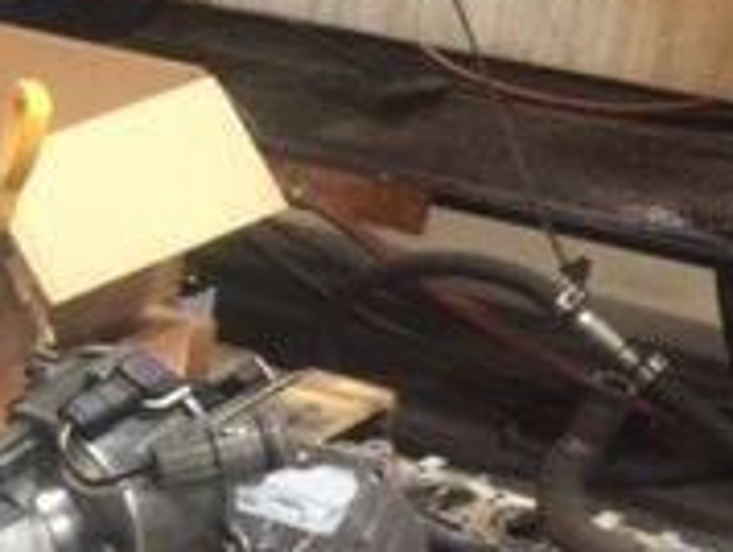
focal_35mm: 104
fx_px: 2205
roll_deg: +2.3
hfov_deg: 16.3
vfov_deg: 13.7
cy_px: 729
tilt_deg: -30.6
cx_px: -535
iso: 64
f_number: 2.2
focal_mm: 4.15
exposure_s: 1/4
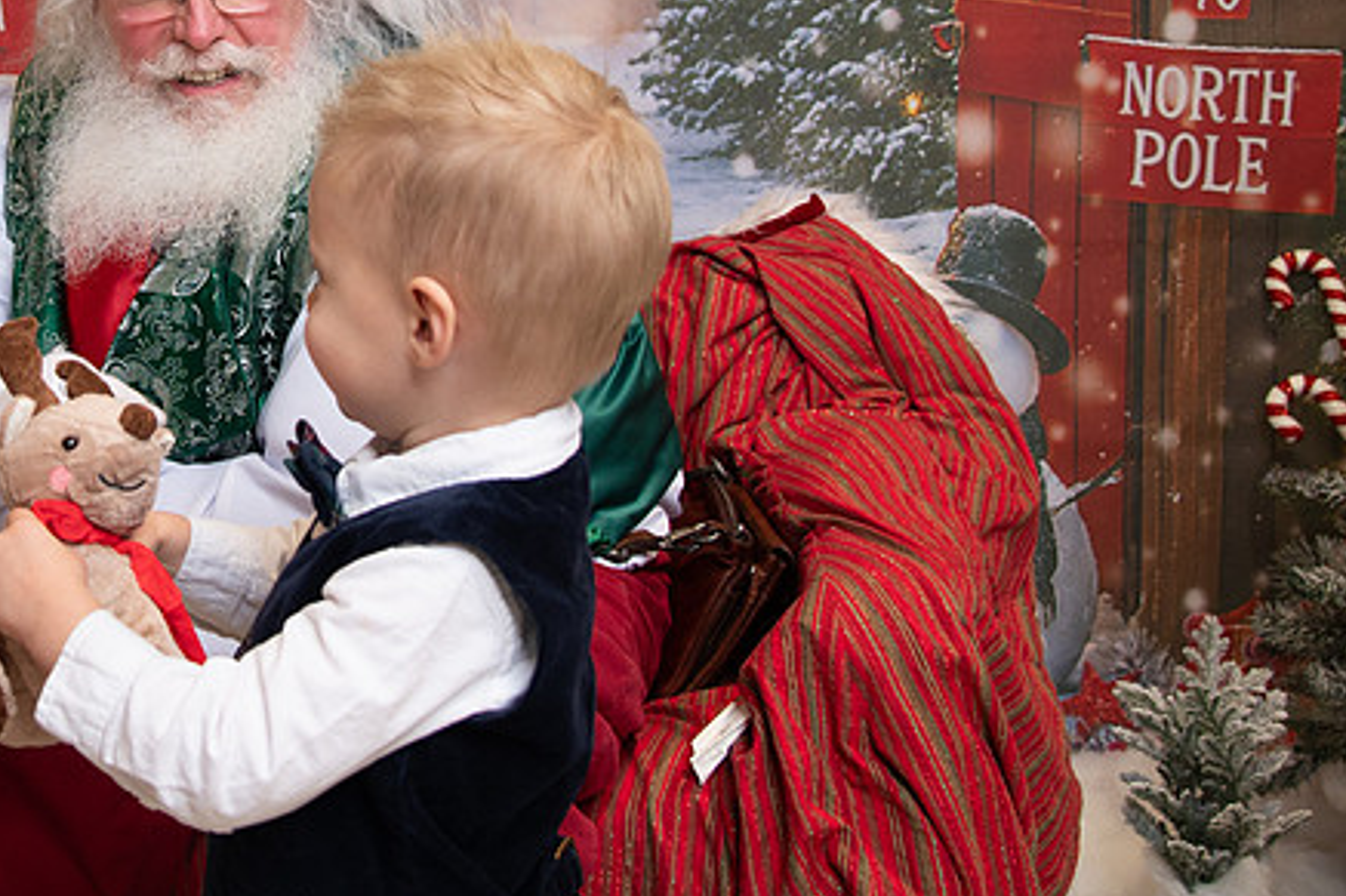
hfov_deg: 34.6
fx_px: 2056
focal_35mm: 55
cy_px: 134
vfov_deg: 24.1
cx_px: 182
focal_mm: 24
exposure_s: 1/200
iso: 1250
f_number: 4.5
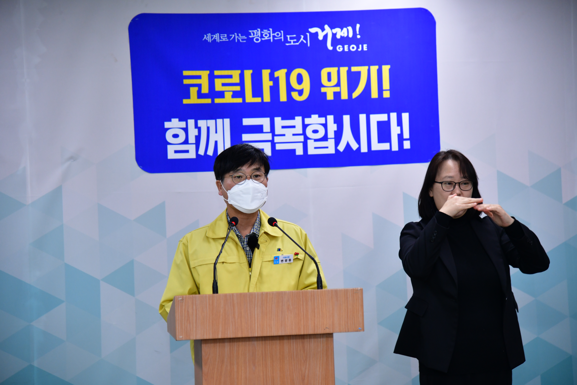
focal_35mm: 98
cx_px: 288
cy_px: 192
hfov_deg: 20.8
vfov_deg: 14.0
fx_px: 1571
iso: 1600
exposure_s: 1/250
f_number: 4
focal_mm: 98
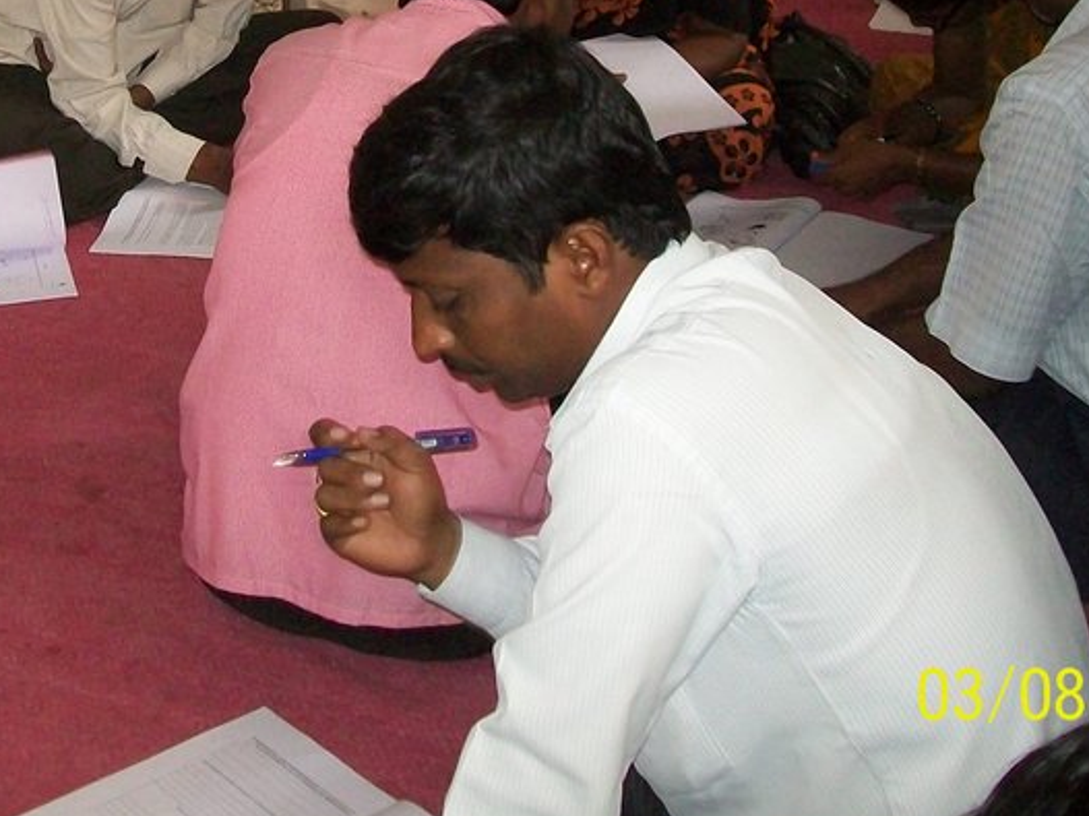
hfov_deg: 27.5
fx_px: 2202
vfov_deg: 20.6
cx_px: 306
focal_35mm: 70
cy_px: 79
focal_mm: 6
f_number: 2.7
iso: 160
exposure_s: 1/60
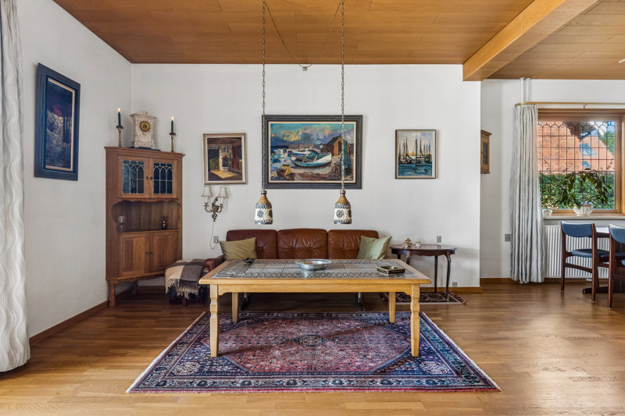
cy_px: 208
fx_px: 404
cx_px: 312
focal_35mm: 23
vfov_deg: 54.6
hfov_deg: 75.5
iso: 200
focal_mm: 15.5
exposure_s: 1/2.5
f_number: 8
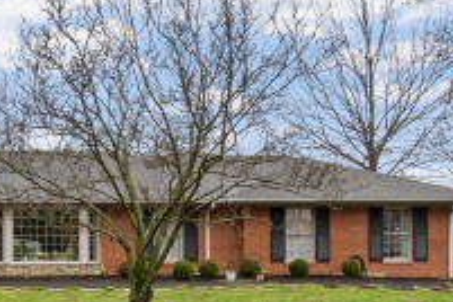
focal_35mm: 56
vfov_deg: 23.8
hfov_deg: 33.2
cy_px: 250
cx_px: 18
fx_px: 705
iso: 400
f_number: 11
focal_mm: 10
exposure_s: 1/25
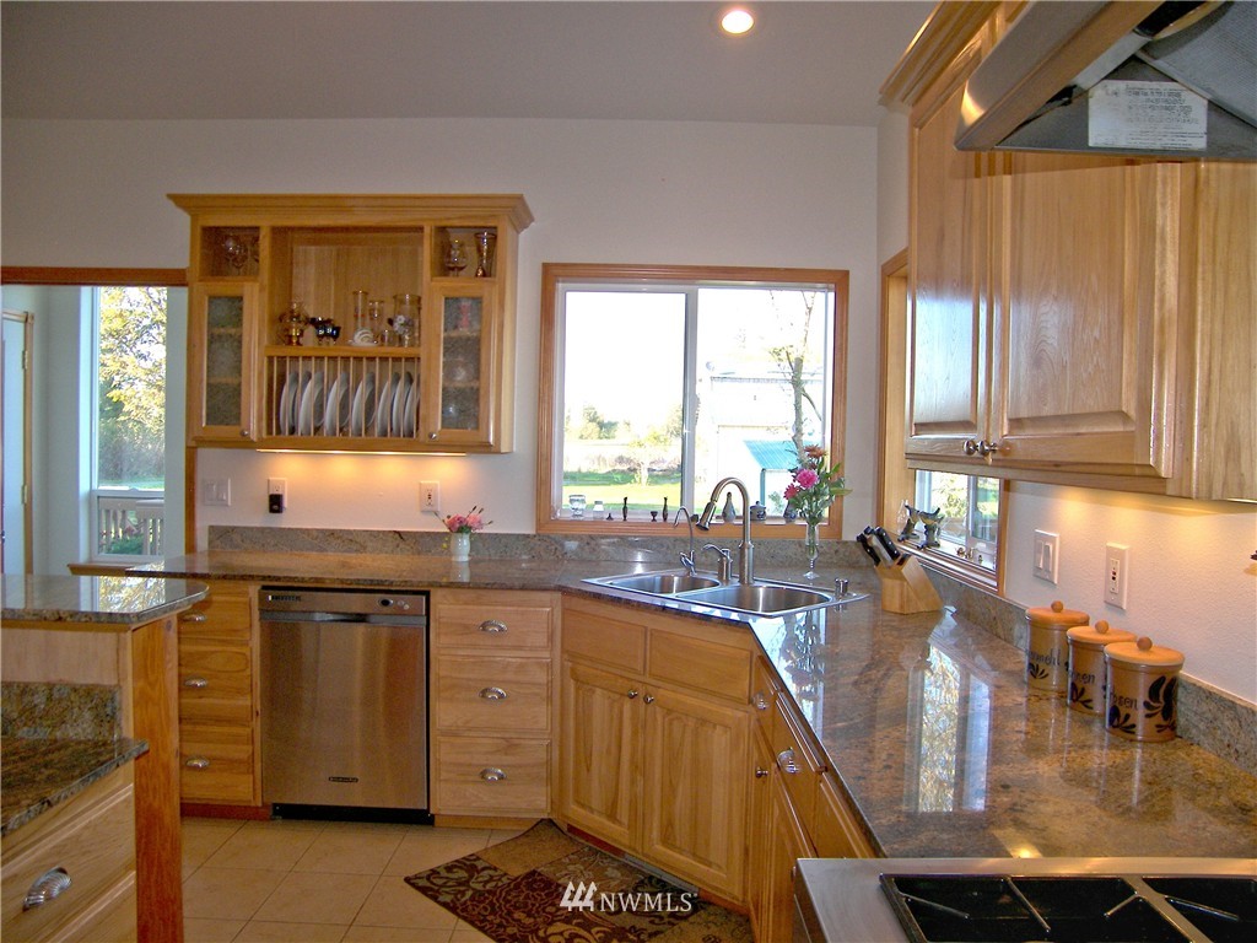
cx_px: 628
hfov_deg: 71.6
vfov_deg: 56.8
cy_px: 472
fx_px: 872
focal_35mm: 24
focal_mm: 5
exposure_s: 1/60
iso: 50
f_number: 2.8
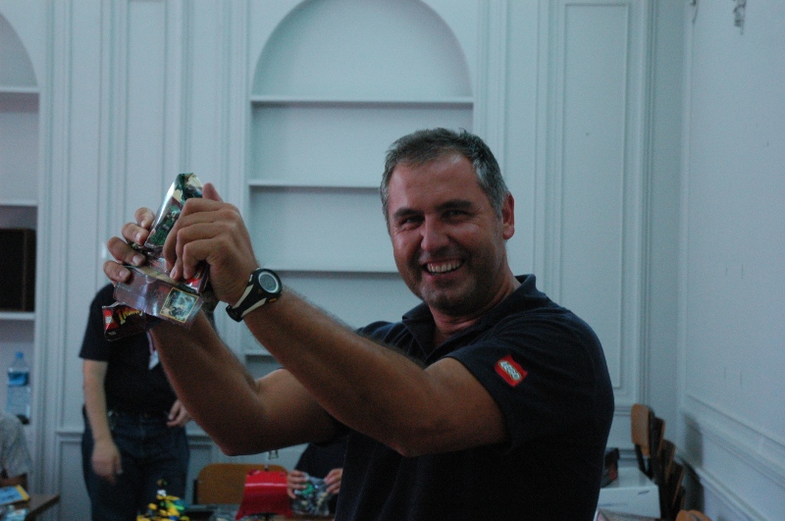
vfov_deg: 22.6
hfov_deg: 33.4
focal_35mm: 60
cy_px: 260
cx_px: 392
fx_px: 1306
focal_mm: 40
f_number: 4.5
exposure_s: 1/50
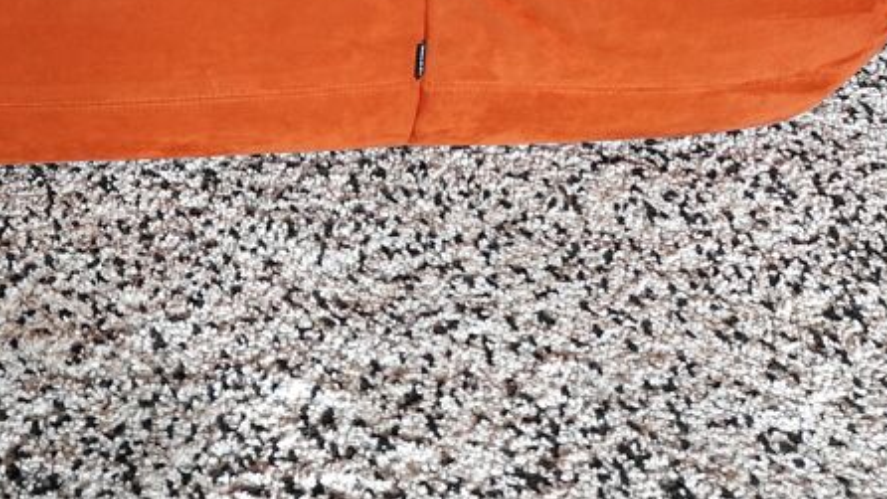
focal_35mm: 61
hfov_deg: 32.7
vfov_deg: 17.8
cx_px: 97
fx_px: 1435
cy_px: -241
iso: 470
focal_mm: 5.43
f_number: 1.89
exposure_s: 1/33
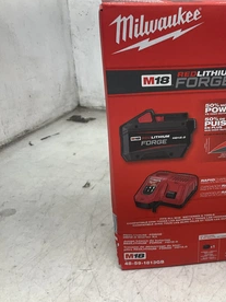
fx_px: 366
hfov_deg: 33.6
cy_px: 149
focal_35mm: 42
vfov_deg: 44.8
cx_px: 171
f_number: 1.8
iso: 50
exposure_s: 1/120
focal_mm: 3
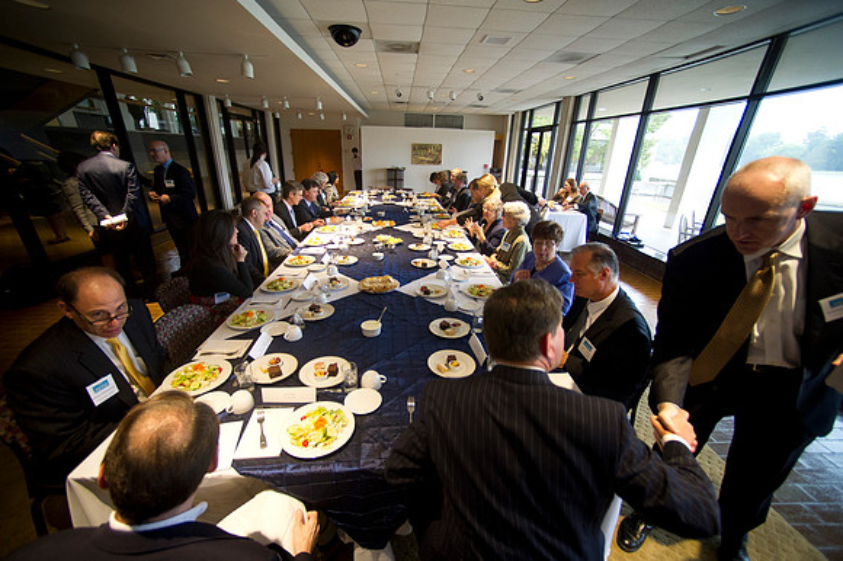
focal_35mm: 14
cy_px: 280
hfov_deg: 104.3
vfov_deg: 81.1
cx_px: 422
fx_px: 328
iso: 2500
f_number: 2.8
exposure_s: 1/80
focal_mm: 14
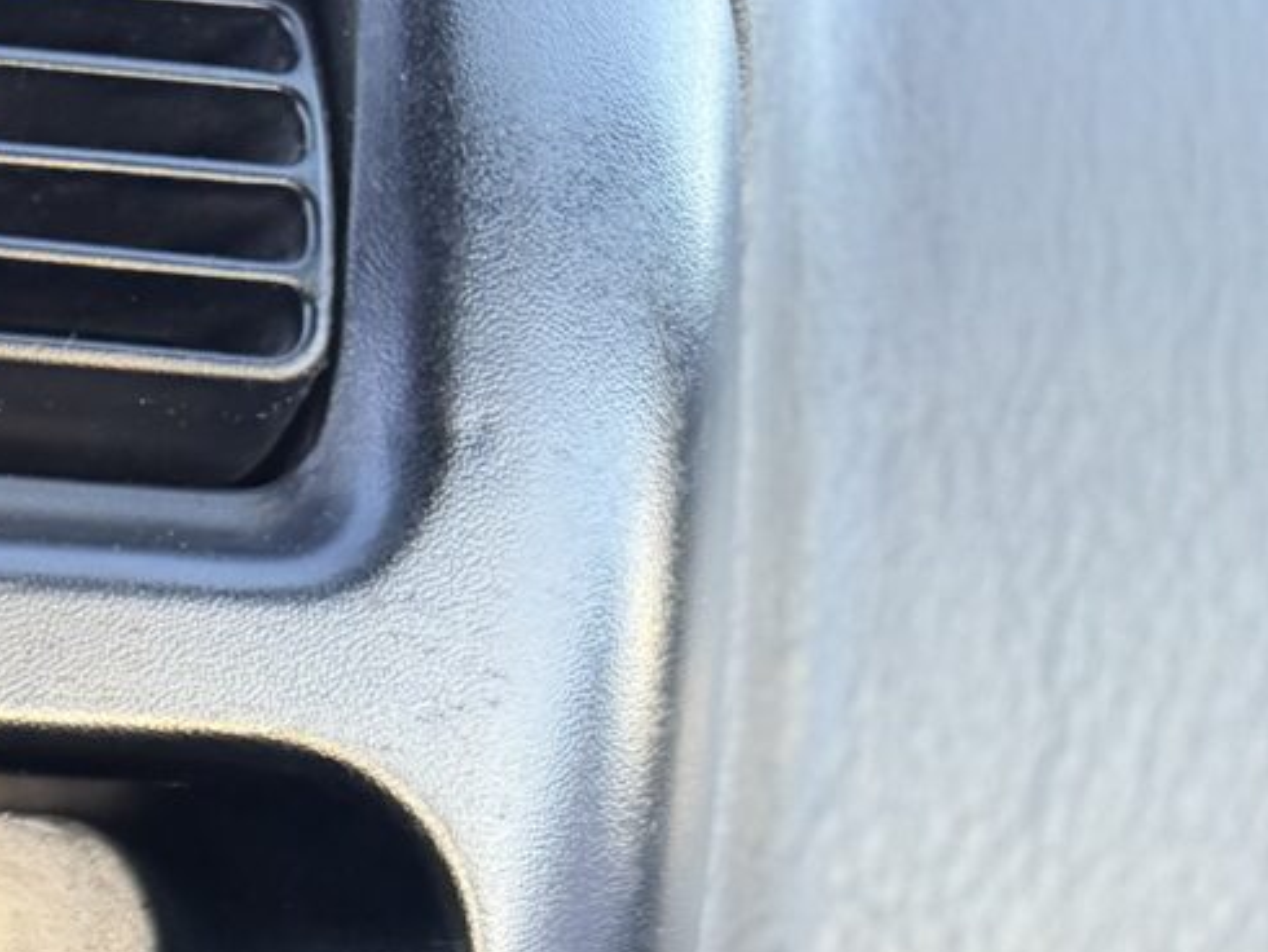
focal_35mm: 94
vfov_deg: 14.7
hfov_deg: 16.4
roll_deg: -3.2
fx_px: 3445
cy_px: 1425
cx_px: -1193
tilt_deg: -35.8
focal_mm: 6.76
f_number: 1.78
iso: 200
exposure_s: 1/121
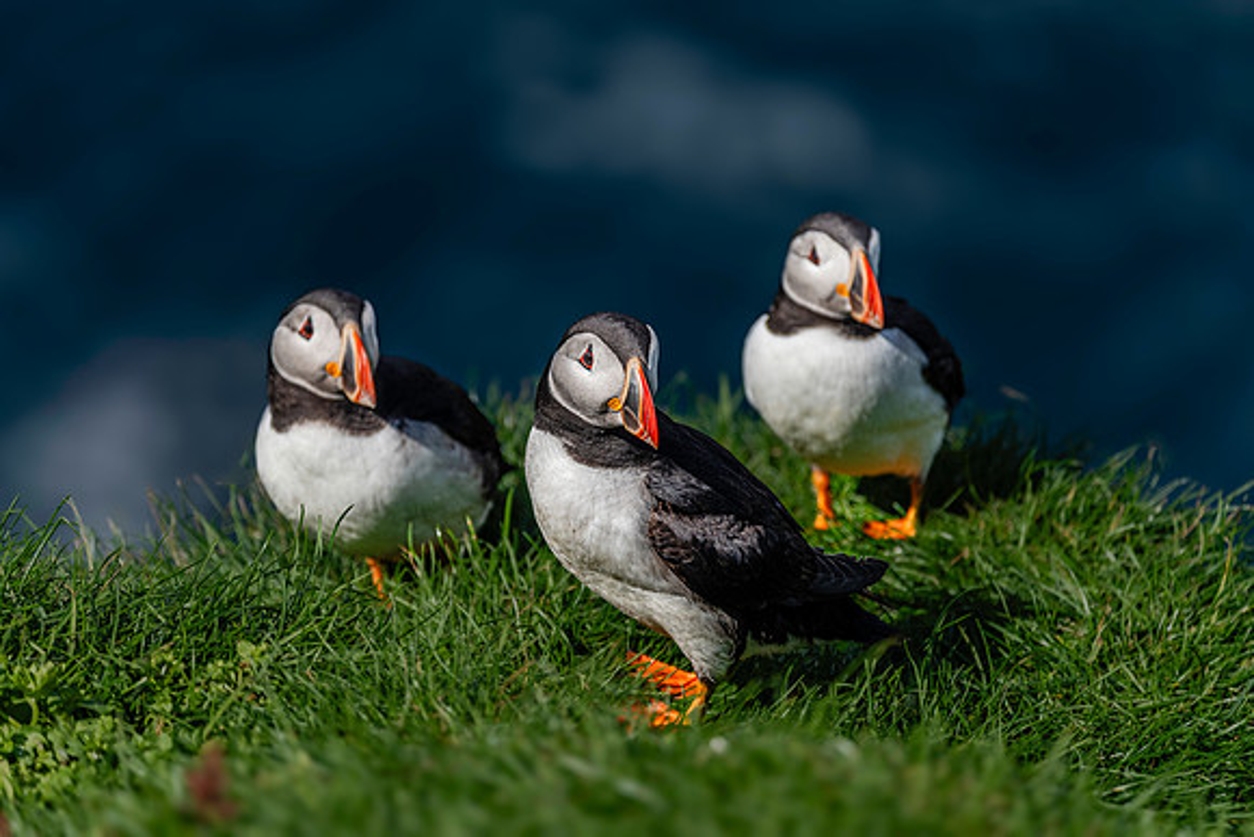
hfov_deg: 6.9
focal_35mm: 300
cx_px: 627
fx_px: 10452
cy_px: 418
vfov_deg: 4.6
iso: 200
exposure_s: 1/2000
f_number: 5.6
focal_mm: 300
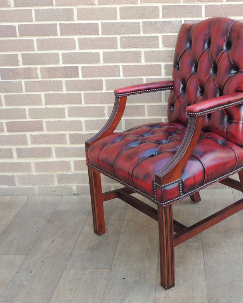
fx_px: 414
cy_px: 152
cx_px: 185
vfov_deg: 40.3
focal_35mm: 46
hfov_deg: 32.1
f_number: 3.3
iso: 110
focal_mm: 6.2
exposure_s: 1/50
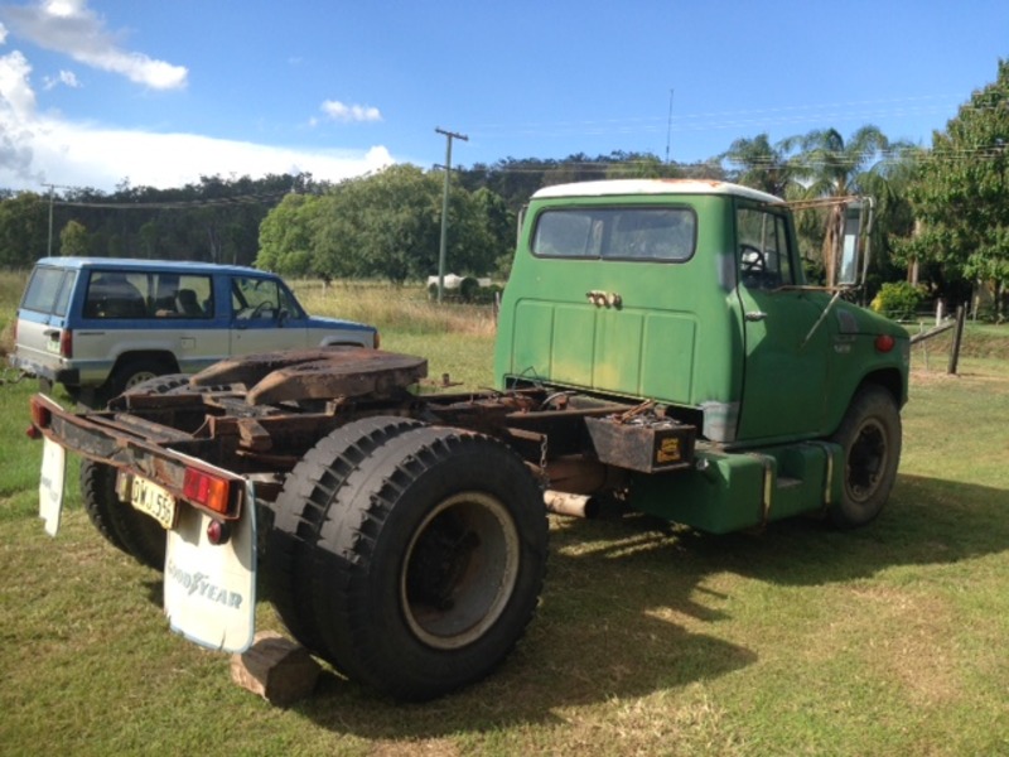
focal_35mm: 33
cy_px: 378
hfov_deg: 55.4
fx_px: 962
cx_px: 504
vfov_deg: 42.9
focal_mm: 4.12
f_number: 2.4
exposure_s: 1/847
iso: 50
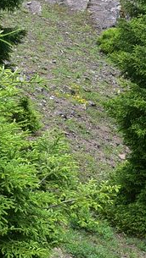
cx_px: -82
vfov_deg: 9.7
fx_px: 1532
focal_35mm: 223
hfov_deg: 5.4
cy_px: 141
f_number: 10
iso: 320
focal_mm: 50
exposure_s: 1/125
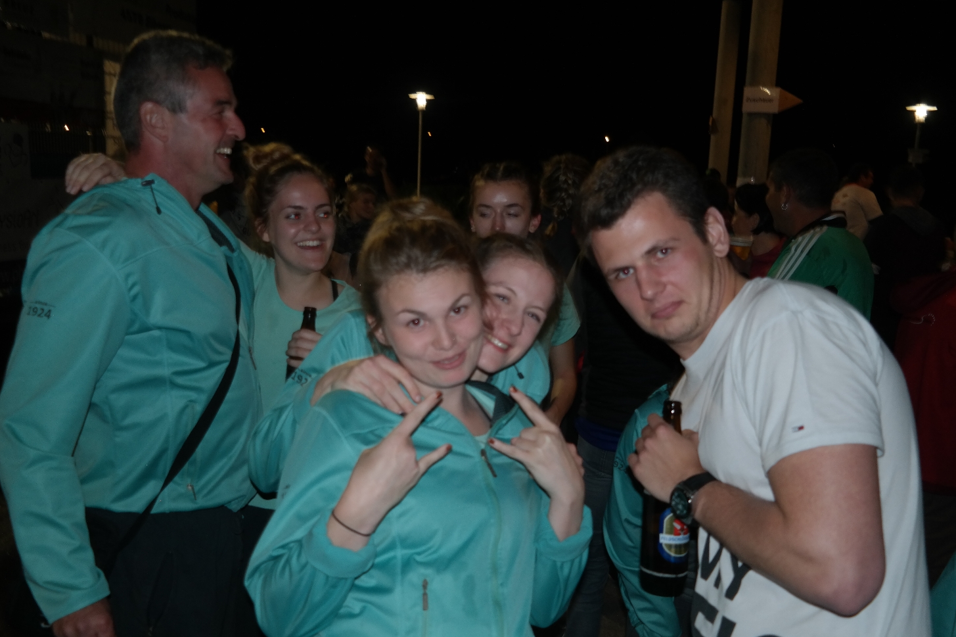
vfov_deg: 39.9
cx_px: 471
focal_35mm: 33
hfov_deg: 57.2
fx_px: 876
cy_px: 339
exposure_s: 1/40
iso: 400
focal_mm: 20
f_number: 3.5
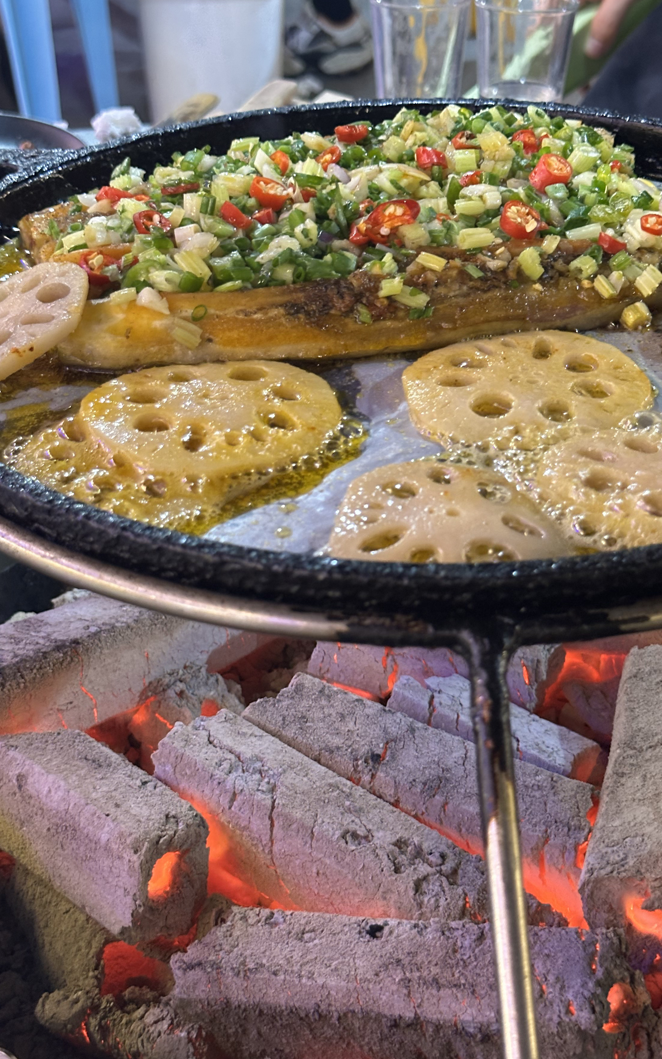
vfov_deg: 35.0
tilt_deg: -32.9
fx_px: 1674
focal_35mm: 58
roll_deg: -0.1
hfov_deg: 22.4
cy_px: 602
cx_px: 338
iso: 400
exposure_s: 1/25
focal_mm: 6.9
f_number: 1.8
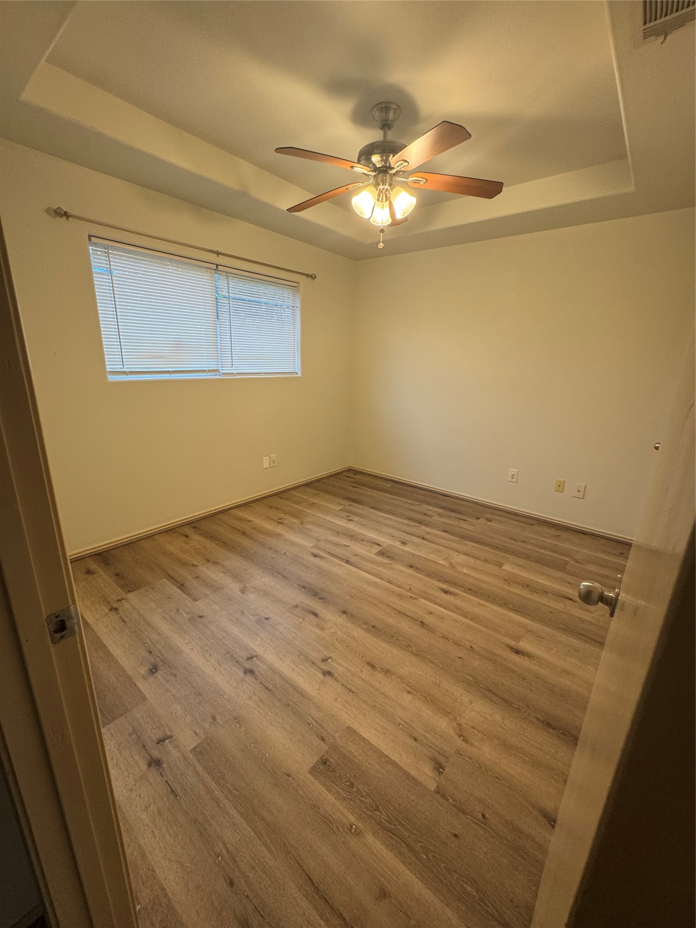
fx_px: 375
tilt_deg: -15.8
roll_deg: -1.1
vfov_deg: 102.1
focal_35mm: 14
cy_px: 464
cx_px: 348
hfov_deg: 85.7
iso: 160
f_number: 2.2
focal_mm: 2.22
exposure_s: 1/60
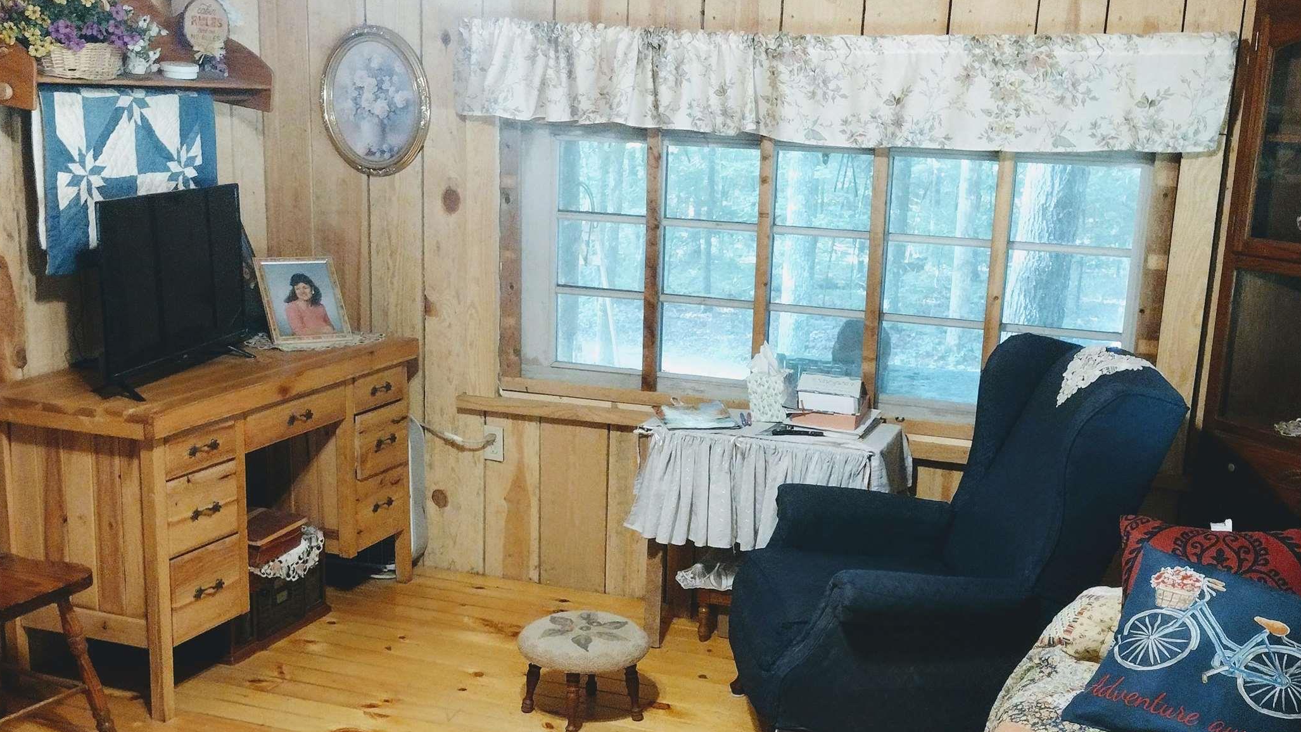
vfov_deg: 27.0
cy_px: 443
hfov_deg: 46.4
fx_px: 1518
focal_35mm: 44
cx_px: 701
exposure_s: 1/30
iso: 778
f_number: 1.7
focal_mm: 4.71
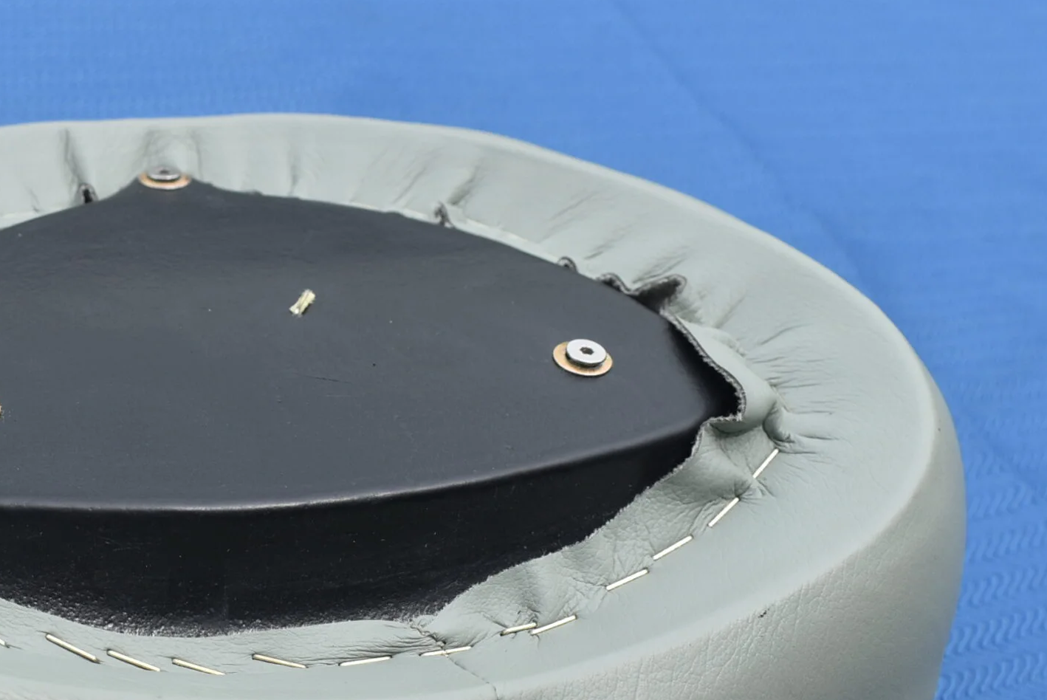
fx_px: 1892
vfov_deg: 20.7
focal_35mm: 65
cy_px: 583
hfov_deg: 30.3
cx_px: 238
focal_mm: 24
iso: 200
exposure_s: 1/500
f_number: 8
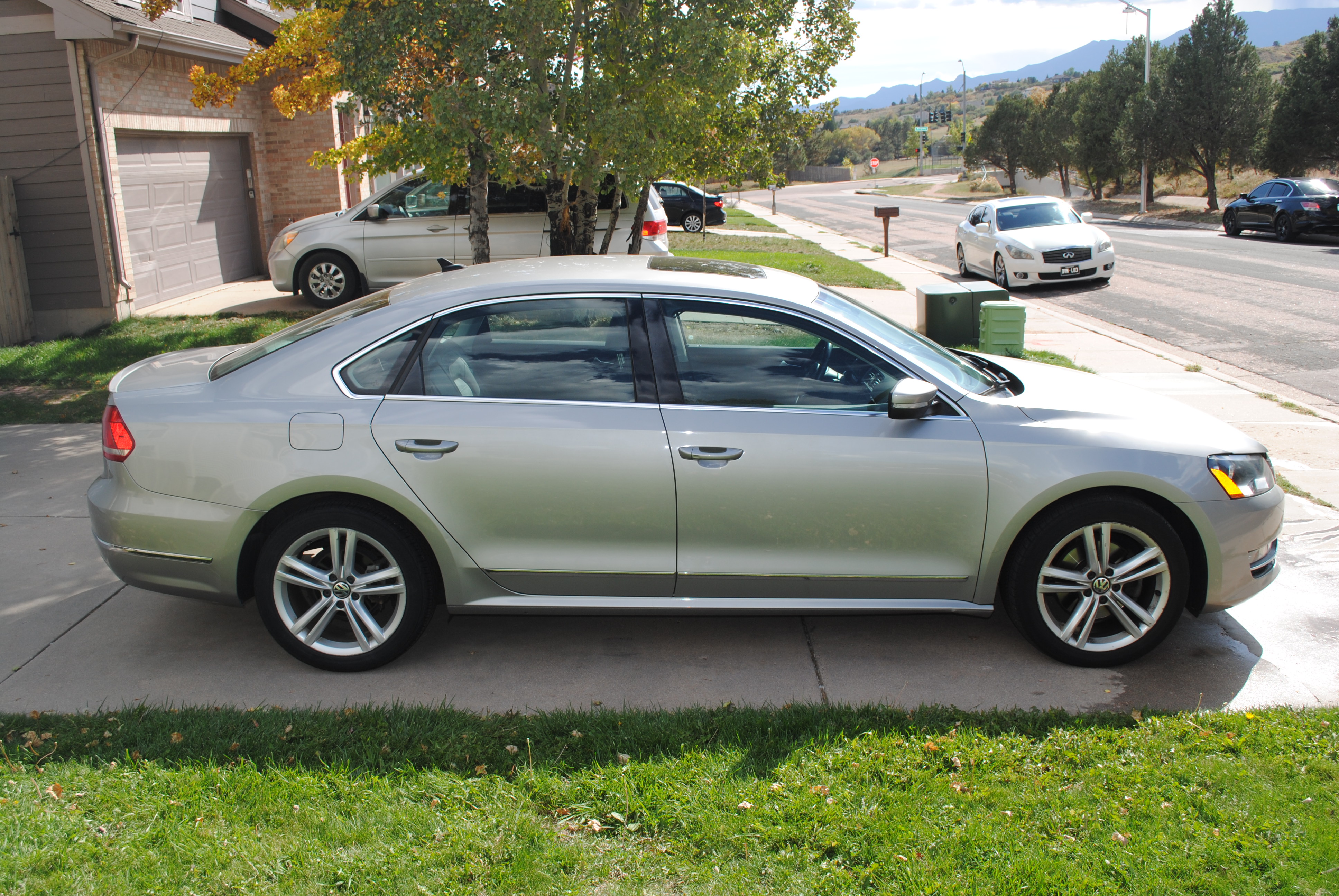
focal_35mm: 33
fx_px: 1229
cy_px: 448
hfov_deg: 57.2
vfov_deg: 40.1
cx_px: 670
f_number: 8
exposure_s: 1/200
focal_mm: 22
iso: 100
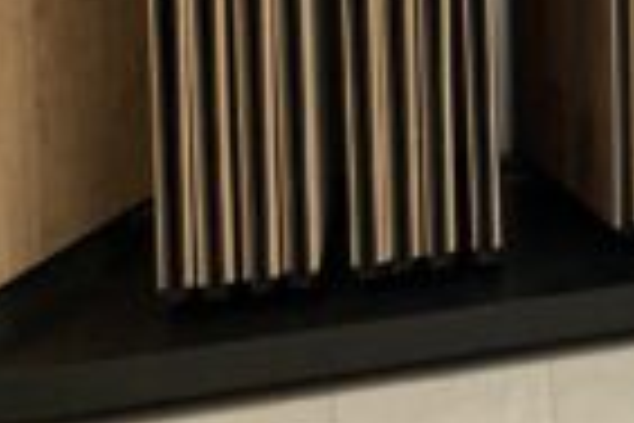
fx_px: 2025
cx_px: 1187
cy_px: -464
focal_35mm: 115
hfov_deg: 15.1
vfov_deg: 10.7
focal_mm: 4.25
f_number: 1.8
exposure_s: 1/120
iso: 100
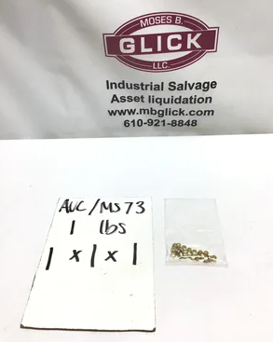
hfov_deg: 44.5
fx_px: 334
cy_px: 168
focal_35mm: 33
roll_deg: +2.5
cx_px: 137
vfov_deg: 54.3
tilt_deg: -39.0
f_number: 2.4
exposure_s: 1/205
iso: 25
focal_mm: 3.3
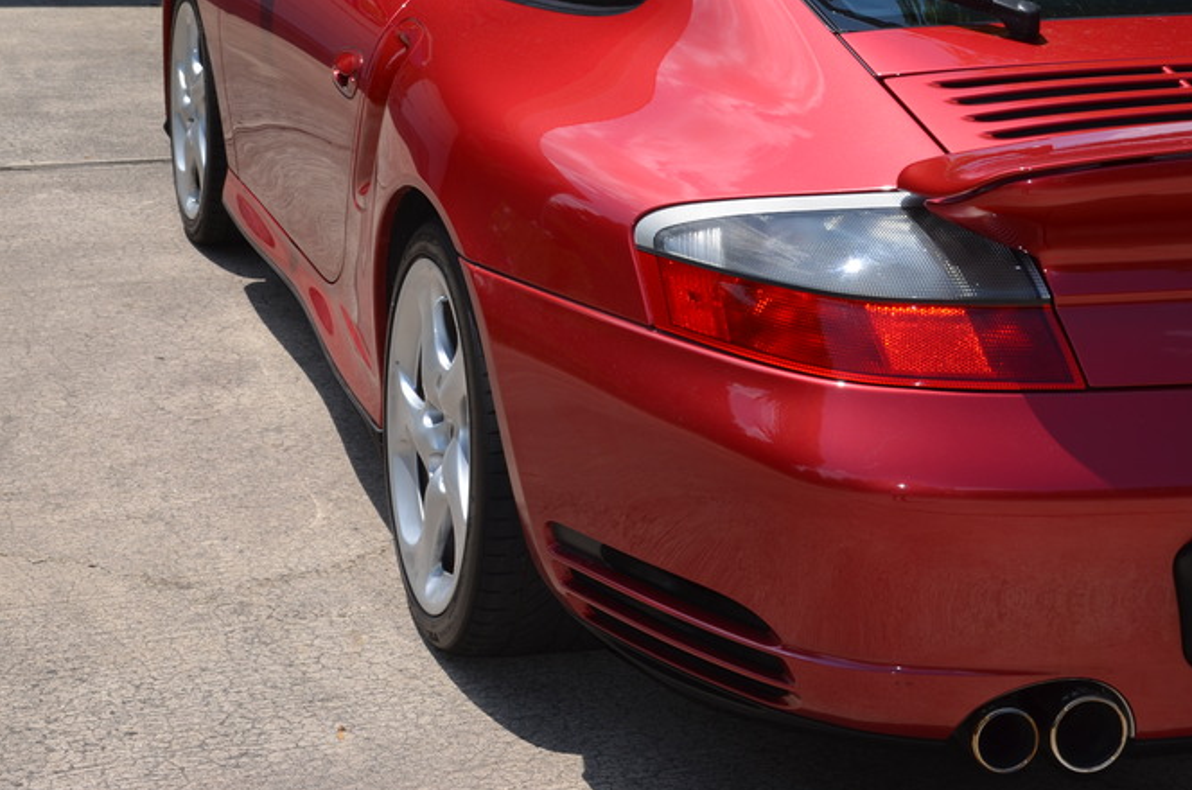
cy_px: 190
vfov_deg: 18.2
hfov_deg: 27.3
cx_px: 486
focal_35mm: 74
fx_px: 2445
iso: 100
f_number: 9
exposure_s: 1/200
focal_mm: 32
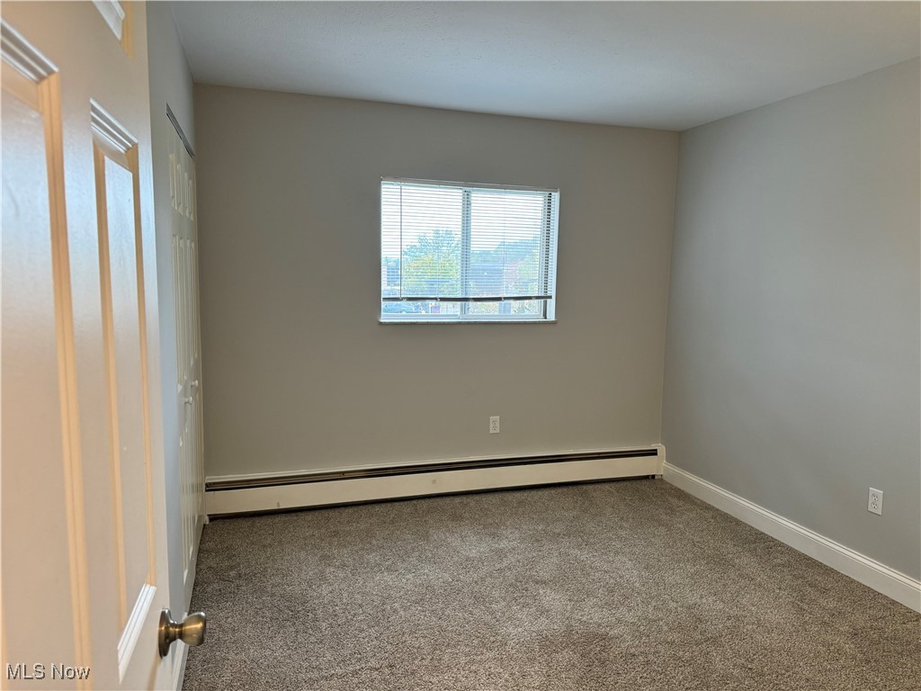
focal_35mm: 24
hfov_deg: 71.6
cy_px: 346
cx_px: 460
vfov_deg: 56.8
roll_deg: -1.1
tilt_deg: -7.7
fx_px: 639
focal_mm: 6.76
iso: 160
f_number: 1.78
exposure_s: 1/120
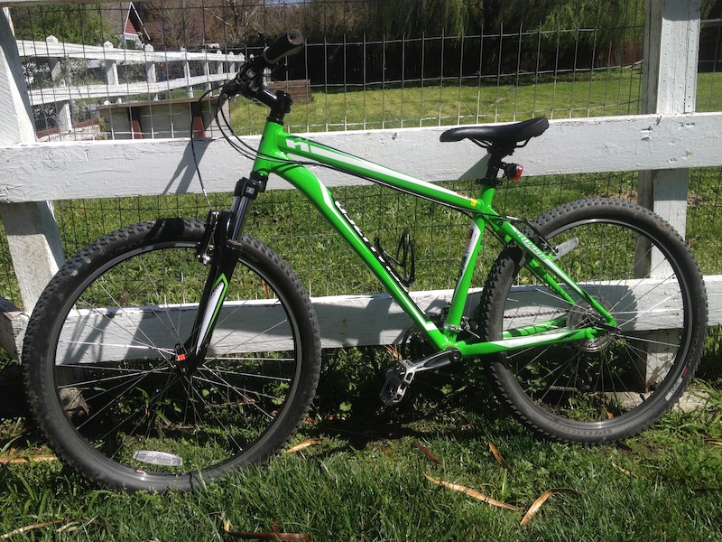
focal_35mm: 35
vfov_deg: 40.7
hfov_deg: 52.6
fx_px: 730
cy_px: 271
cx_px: 361
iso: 50
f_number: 2.4
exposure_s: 1/1972
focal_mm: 4.28
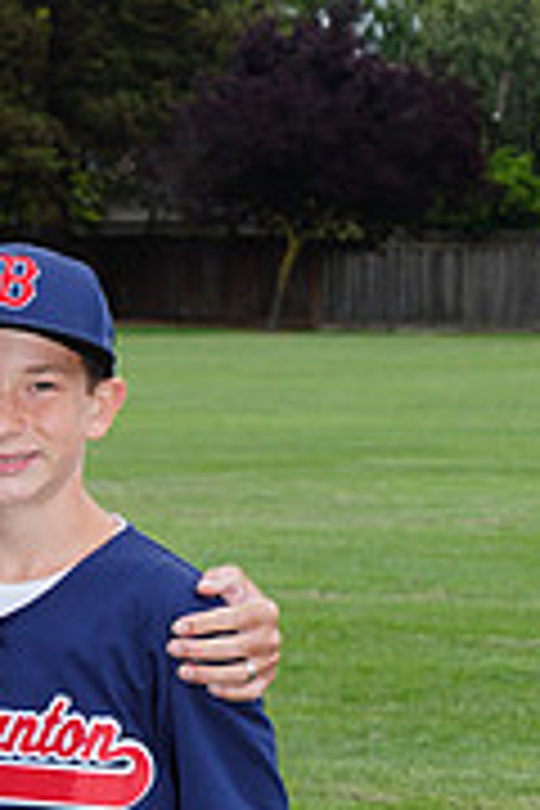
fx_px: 5085
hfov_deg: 6.0
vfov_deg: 9.0
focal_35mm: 226
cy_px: 914
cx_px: -182
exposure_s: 1/250
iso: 200
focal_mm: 70
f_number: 9
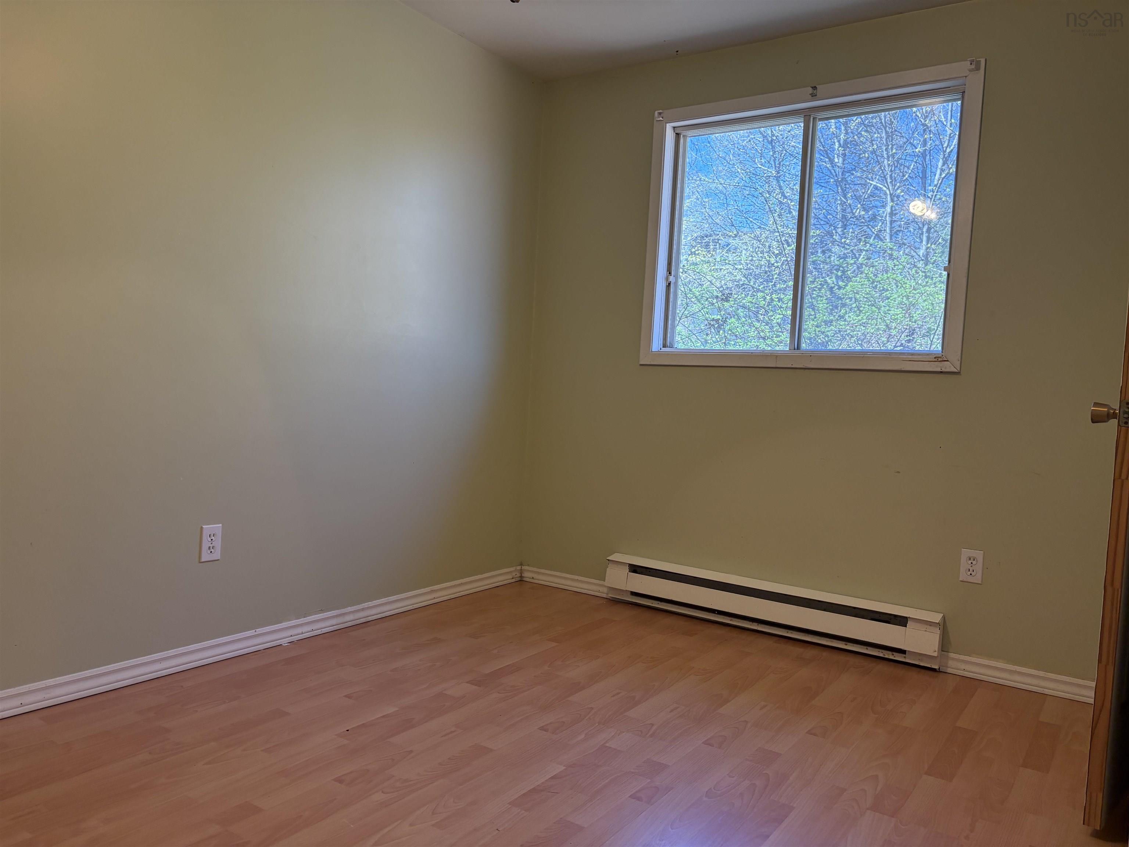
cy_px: 424
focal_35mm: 26
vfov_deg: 53.1
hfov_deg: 67.3
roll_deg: -2.3
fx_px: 848
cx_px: 564
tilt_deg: -2.8
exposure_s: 1/198
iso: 125
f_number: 1.6
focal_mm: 5.96
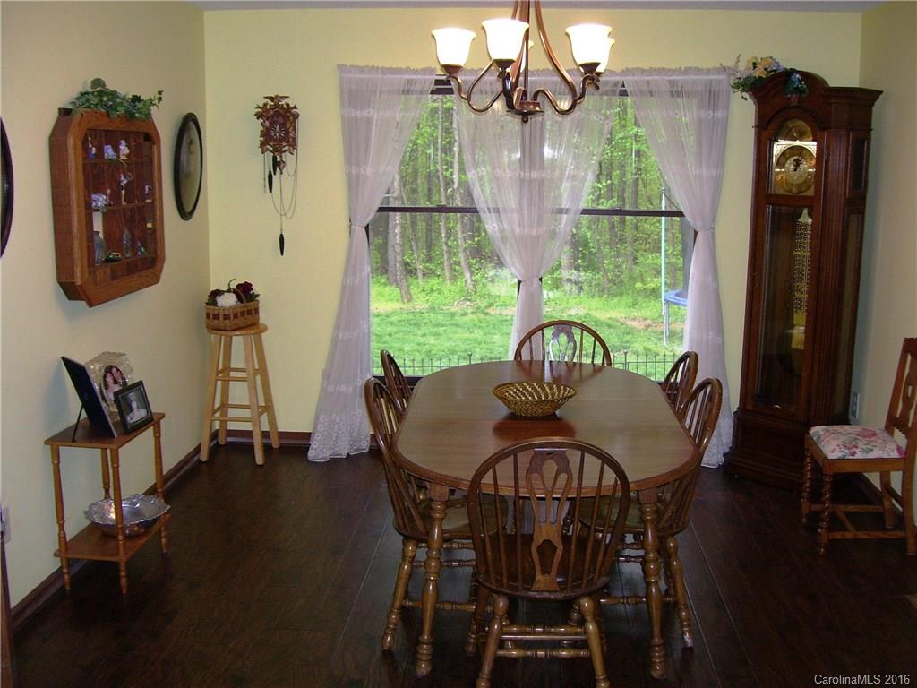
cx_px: 458
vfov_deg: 38.7
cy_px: 344
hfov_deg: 50.1
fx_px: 980
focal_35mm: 37
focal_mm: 6
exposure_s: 1/60
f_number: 2.7
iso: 125
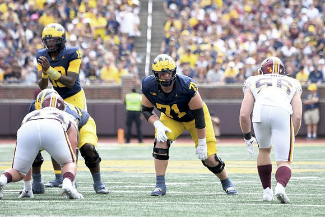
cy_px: 108
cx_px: 162
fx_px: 3467
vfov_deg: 3.6
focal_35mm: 384
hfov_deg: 5.4
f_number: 5.6
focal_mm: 320
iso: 800
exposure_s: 1/1000
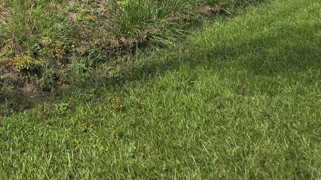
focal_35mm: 49
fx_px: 417
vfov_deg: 17.3
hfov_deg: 36.4
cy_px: -185
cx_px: -21
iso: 40
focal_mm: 2.2
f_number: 1.9
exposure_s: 1/1775
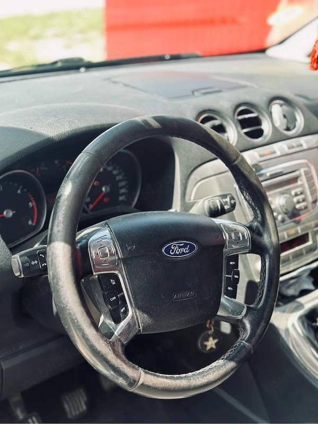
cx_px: 159
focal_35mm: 48
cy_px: 212
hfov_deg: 30.3
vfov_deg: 39.7
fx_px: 588
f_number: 1.78
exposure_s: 1/252
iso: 80
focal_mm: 6.86
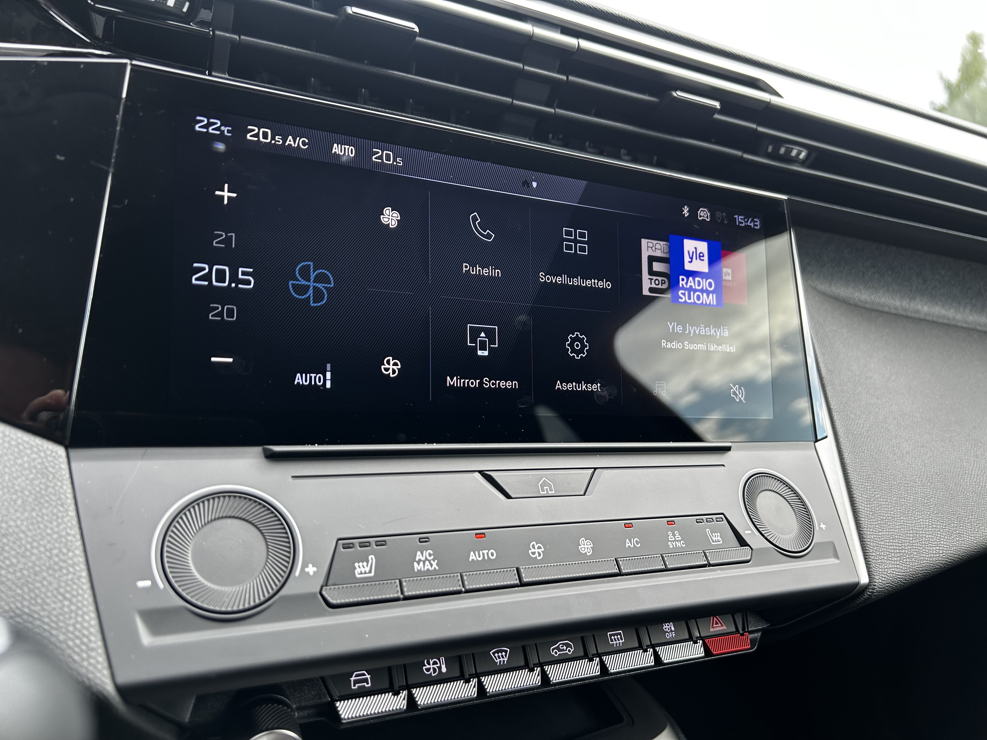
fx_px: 741
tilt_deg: -13.7
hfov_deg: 67.3
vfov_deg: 53.1
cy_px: 370
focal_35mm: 26
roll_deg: -5.7
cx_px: 494
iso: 50
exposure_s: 1/121
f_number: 1.5
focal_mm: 5.7
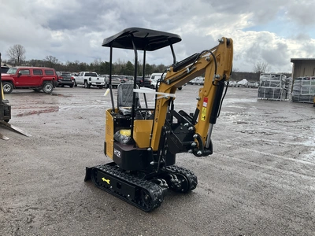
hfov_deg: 61.7
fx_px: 264
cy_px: 118
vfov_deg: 48.2
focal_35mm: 29
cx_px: 158
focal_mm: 3
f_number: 1.8
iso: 25
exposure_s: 1/1144
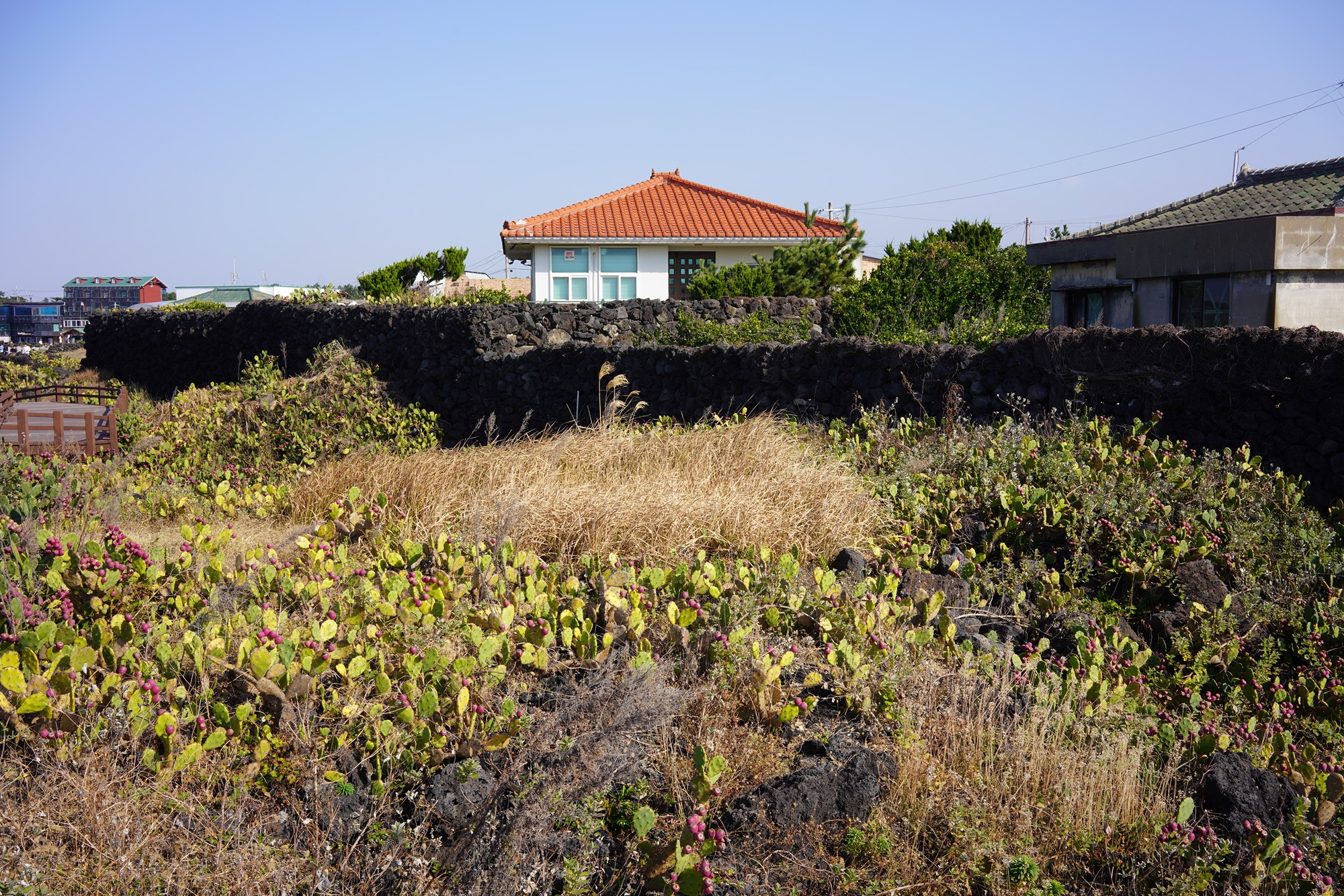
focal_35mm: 35
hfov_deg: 54.4
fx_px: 1307
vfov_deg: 37.9
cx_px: 672
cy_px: 448
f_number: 11
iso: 100
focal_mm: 35
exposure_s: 1/100
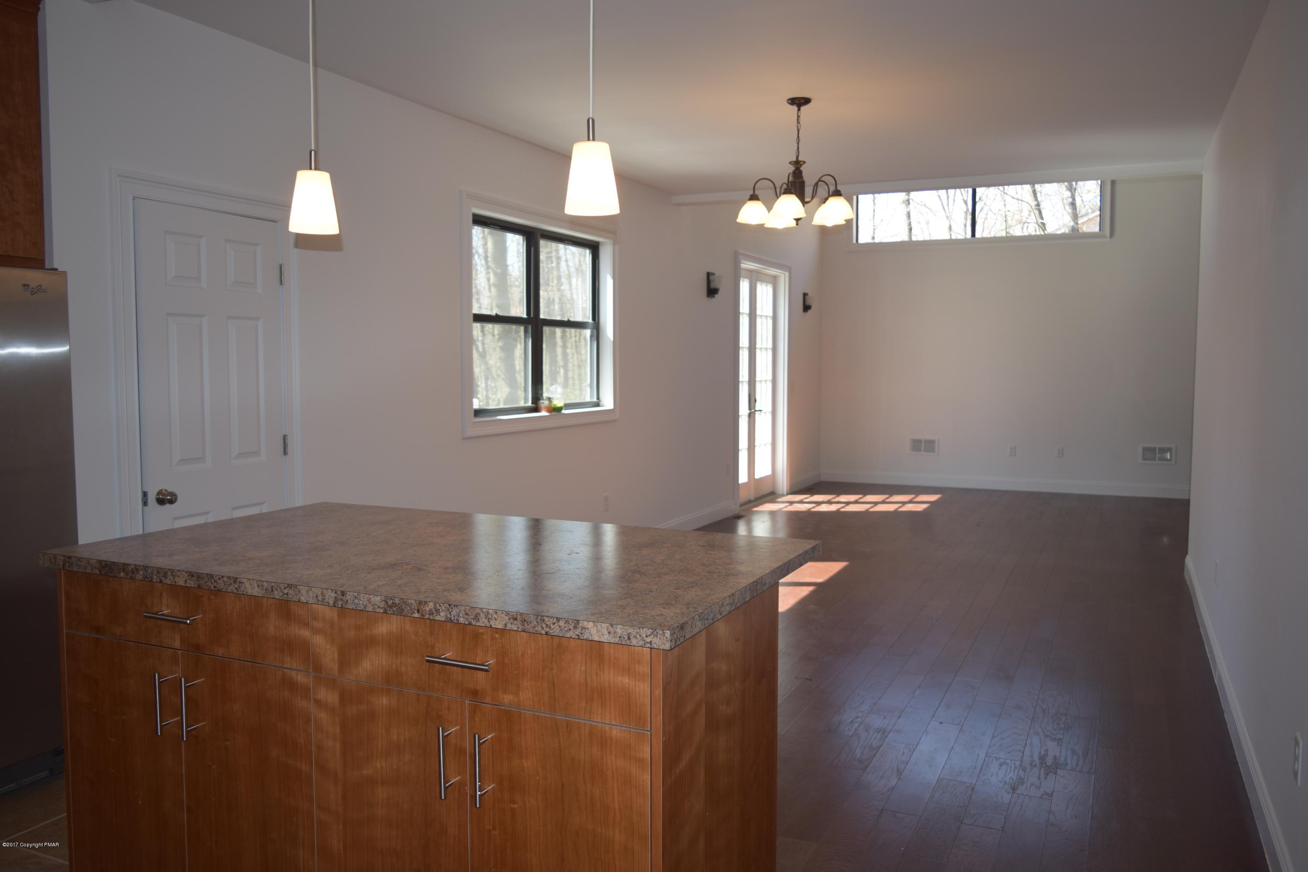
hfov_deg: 67.4
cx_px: 654
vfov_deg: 47.9
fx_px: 981
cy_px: 436
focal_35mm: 27
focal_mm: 18
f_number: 3.5
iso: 100
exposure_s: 1/60
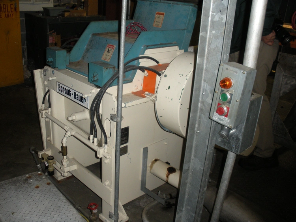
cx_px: 148
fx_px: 308
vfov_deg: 39.7
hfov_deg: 51.3
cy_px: 111
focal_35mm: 36
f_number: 3.5
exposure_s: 1/60
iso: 165
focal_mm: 6.3
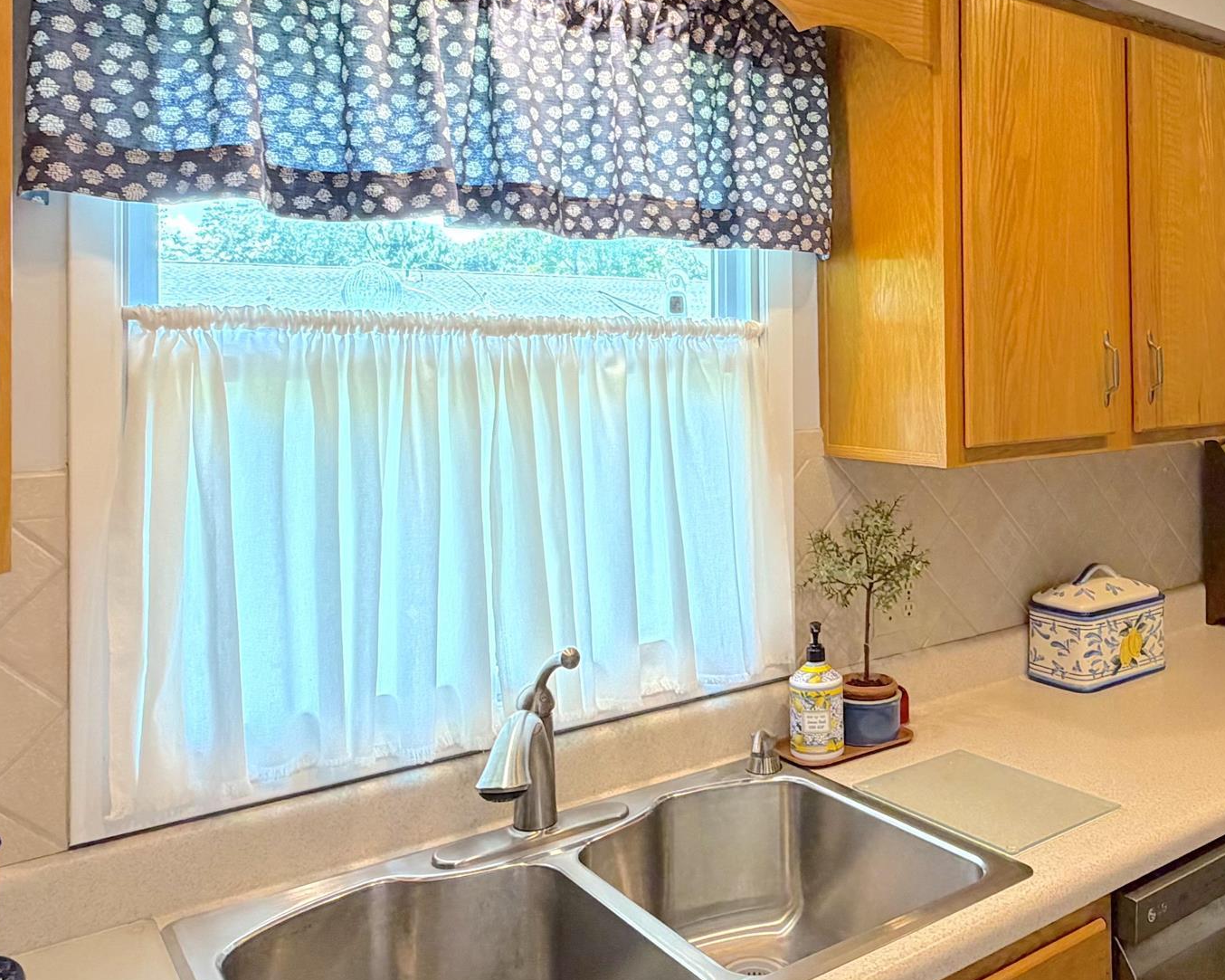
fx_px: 1124
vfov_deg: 46.6
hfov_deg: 55.6
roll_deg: +1.0
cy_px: 348
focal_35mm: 31
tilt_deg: +0.0
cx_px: 846
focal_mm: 2.22
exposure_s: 1/120
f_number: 2.2
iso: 250
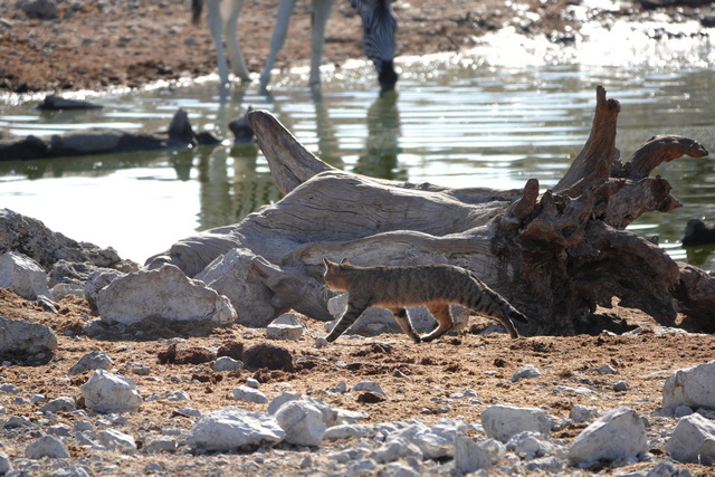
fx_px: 11919
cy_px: 238
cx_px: 358
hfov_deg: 3.4
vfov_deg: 2.3
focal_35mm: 600
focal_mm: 220
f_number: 4
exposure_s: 1/1600
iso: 320
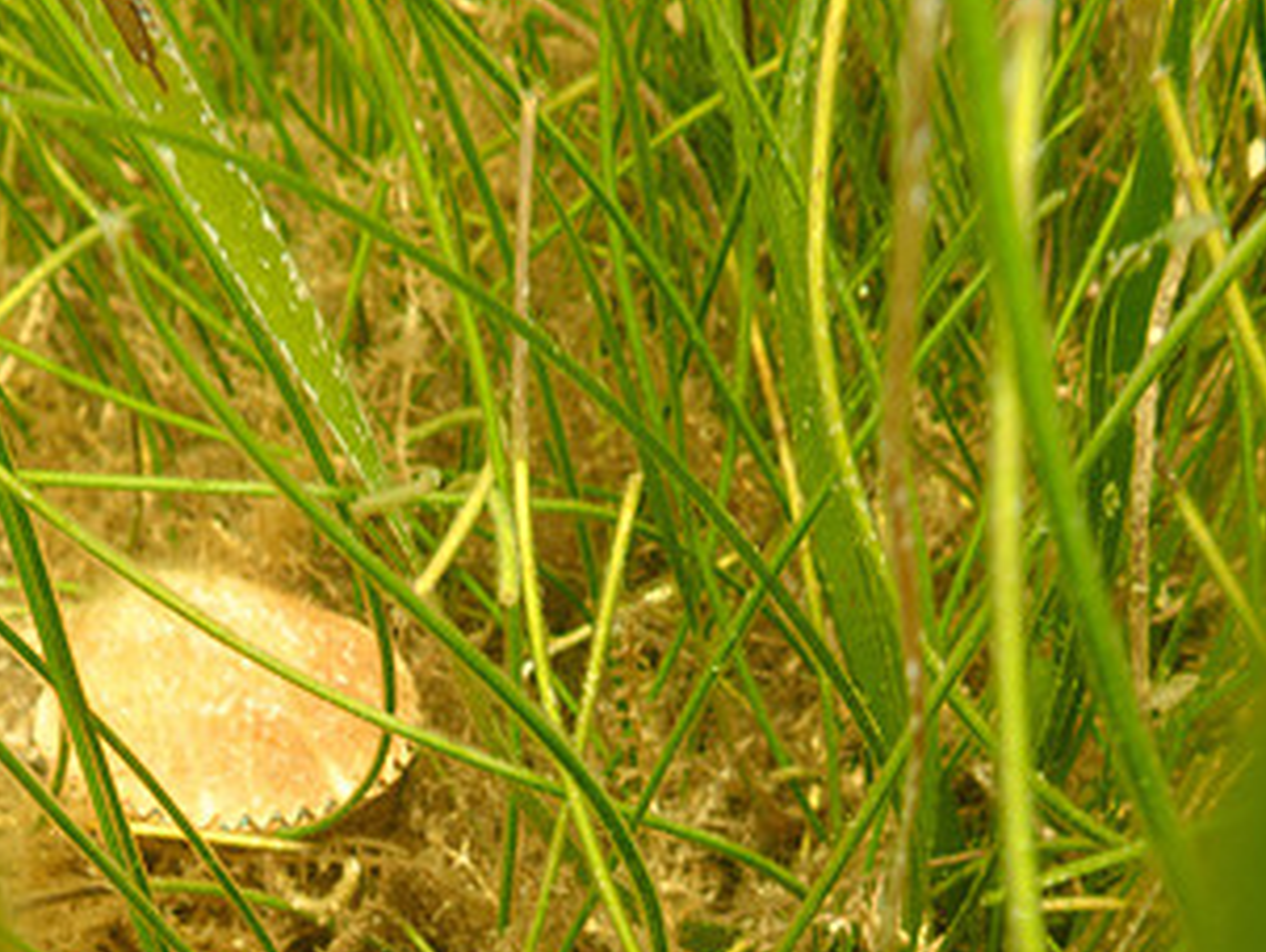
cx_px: 356
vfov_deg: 29.1
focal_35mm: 48
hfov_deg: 38.8
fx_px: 1757
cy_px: 849
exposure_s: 1/100
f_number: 2.8
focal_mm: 4.5
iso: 100
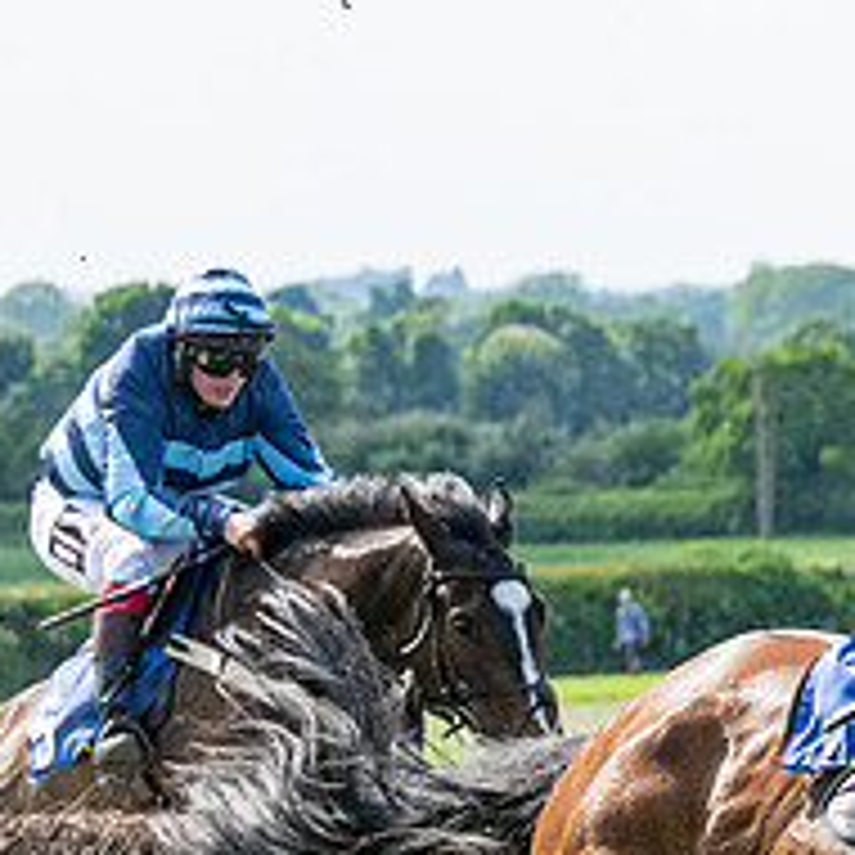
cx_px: 1255
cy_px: 965
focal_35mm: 342
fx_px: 9557
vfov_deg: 5.1
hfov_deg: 5.1
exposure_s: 1/3200
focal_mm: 70
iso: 400
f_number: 4
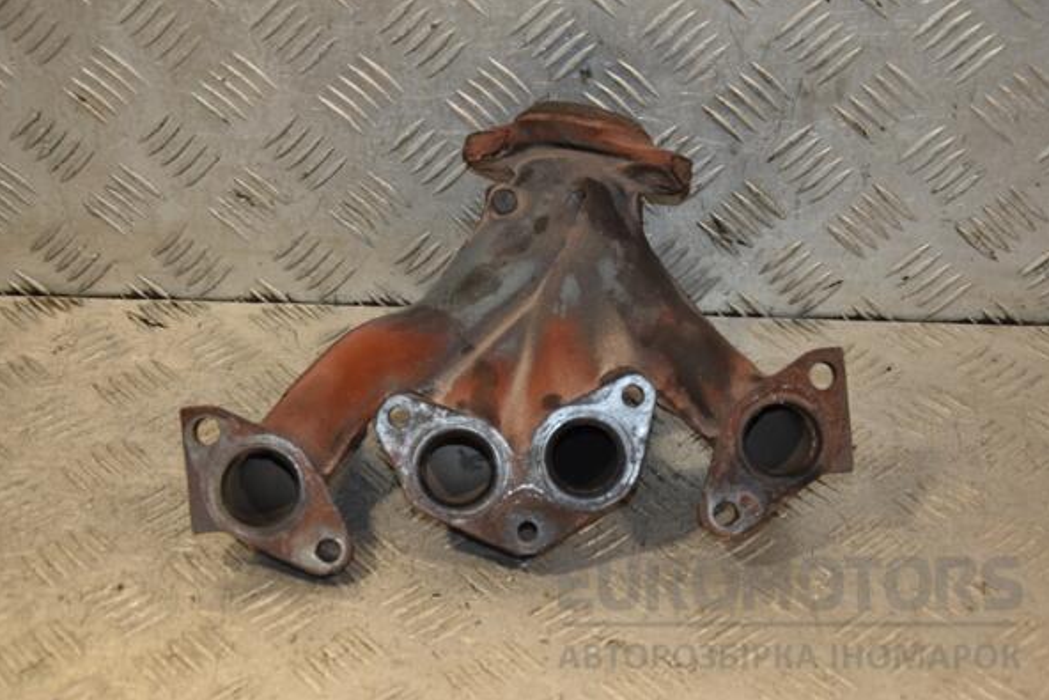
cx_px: 524
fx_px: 2128
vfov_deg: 18.7
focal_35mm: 73
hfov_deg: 27.7
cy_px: 347
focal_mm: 48
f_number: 4.8
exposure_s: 1/200
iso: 800
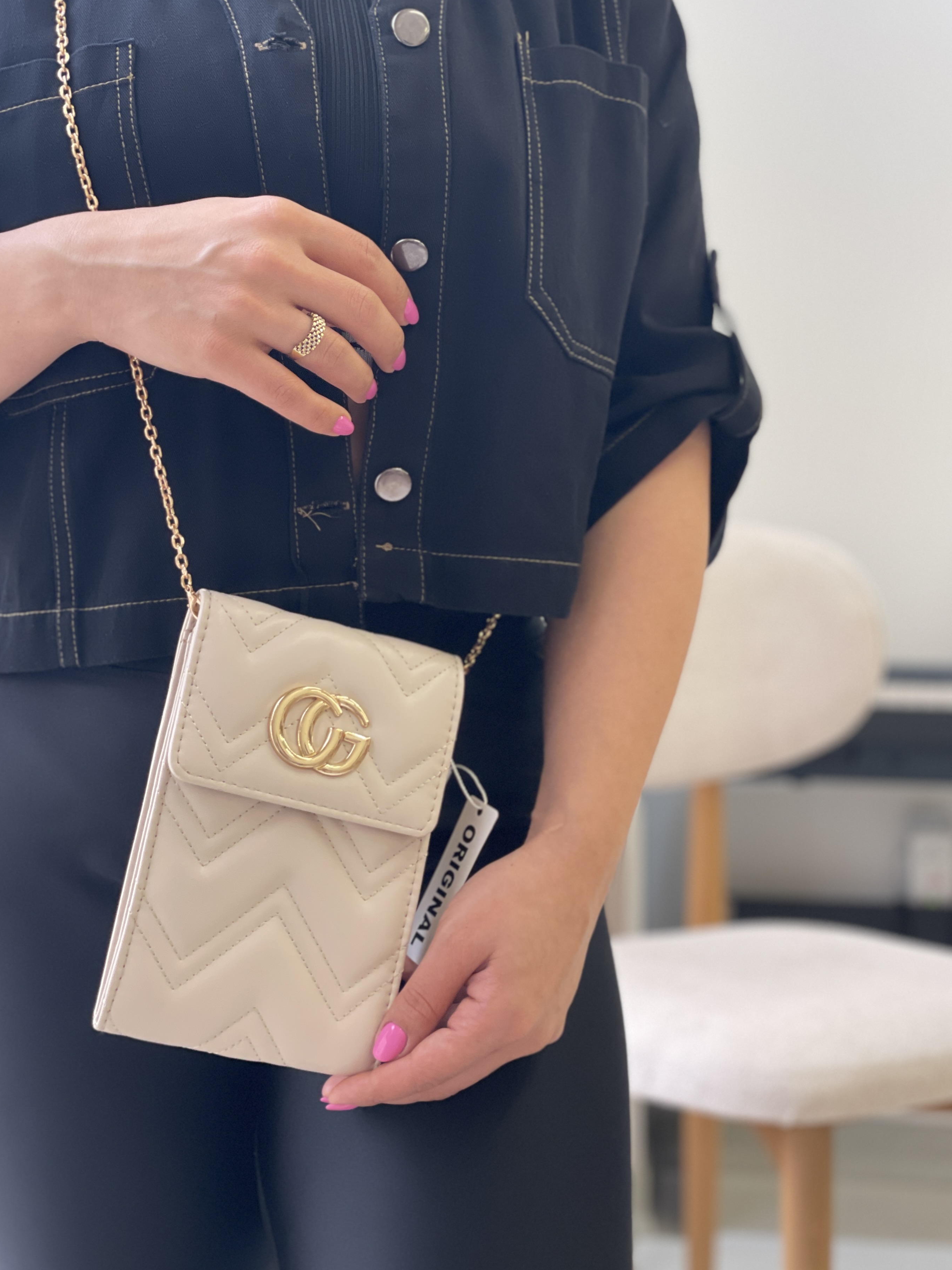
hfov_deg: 25.2
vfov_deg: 33.2
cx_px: 460
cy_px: 592
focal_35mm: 58
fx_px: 2127
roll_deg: -0.2
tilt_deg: -1.1
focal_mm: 6
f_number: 2
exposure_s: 1/100
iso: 125
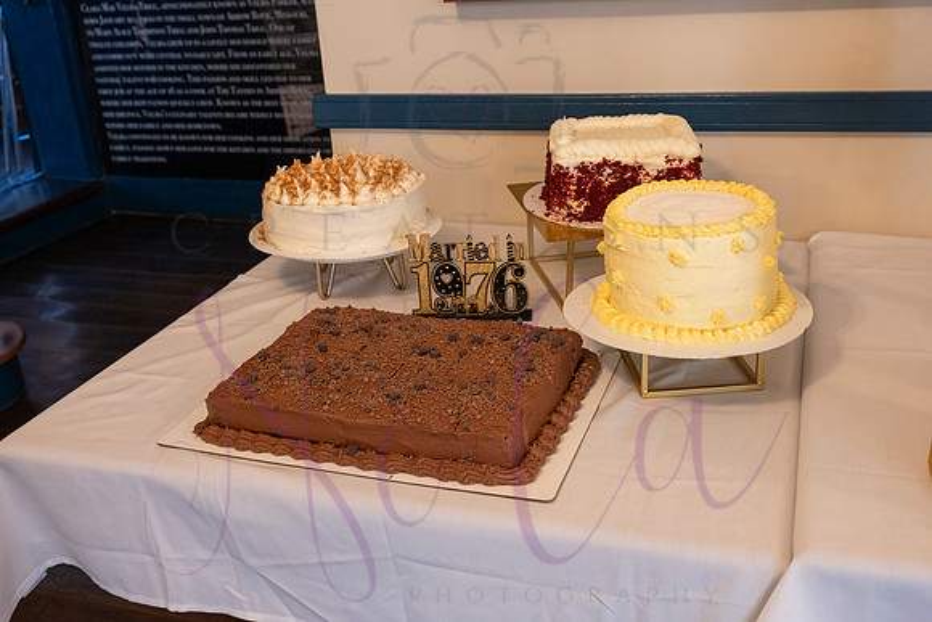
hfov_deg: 51.0
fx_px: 977
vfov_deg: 35.3
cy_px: 314
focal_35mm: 38
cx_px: 481
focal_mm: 36
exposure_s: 1/40
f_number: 6.3
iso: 1600
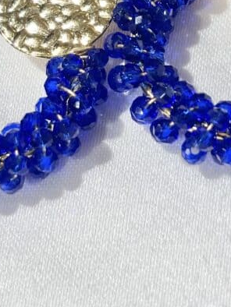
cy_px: 9
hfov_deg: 11.0
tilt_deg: -60.9
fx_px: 1200
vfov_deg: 14.4
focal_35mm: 135
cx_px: 113
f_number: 1.6
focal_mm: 5.96
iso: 32
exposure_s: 1/217
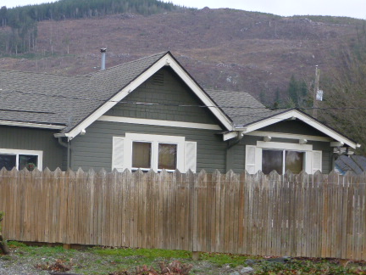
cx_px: 103
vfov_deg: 17.2
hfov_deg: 22.6
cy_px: 155
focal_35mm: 86
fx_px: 909
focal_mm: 10.3
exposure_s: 1/60
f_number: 4.7
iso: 250
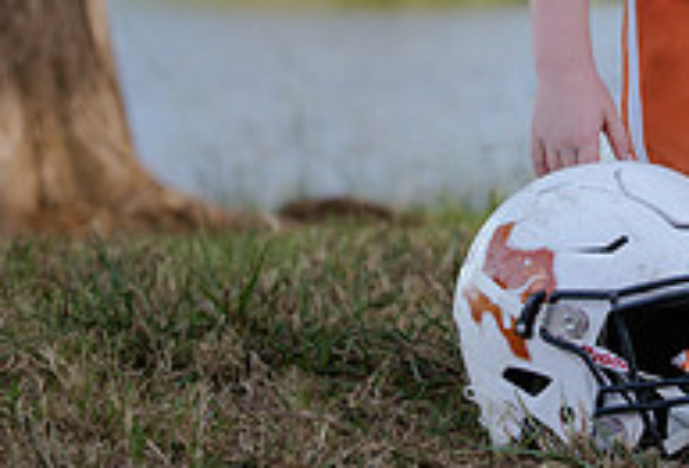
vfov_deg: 6.0
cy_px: -141
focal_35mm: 230
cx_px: 854
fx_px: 4426
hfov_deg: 8.8
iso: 100
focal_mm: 70
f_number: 3.5
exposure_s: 1/320
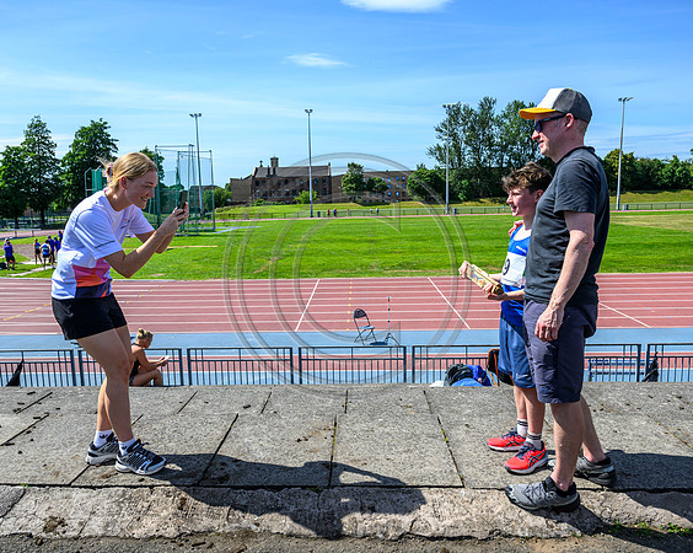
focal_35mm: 27
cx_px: 326
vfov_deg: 53.0
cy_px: 276
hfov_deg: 64.0
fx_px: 554
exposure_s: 1/1000
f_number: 5
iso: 200
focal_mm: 24
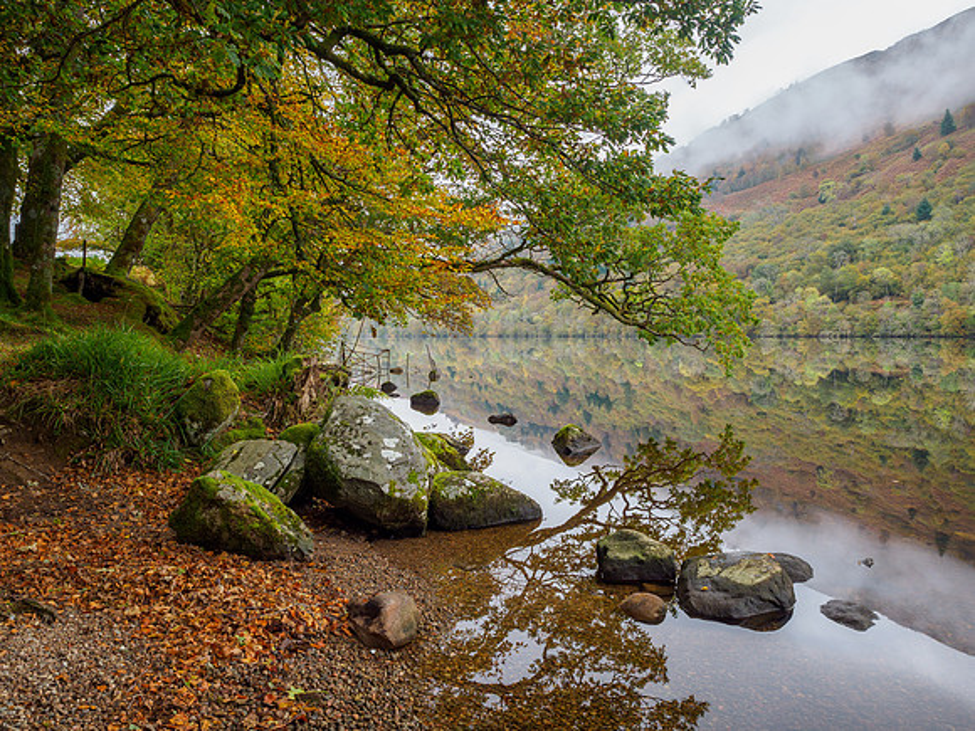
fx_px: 845
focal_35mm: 30
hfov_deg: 60.0
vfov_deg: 46.8
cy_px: 366
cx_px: 488
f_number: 7.1
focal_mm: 15
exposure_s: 1/5
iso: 200
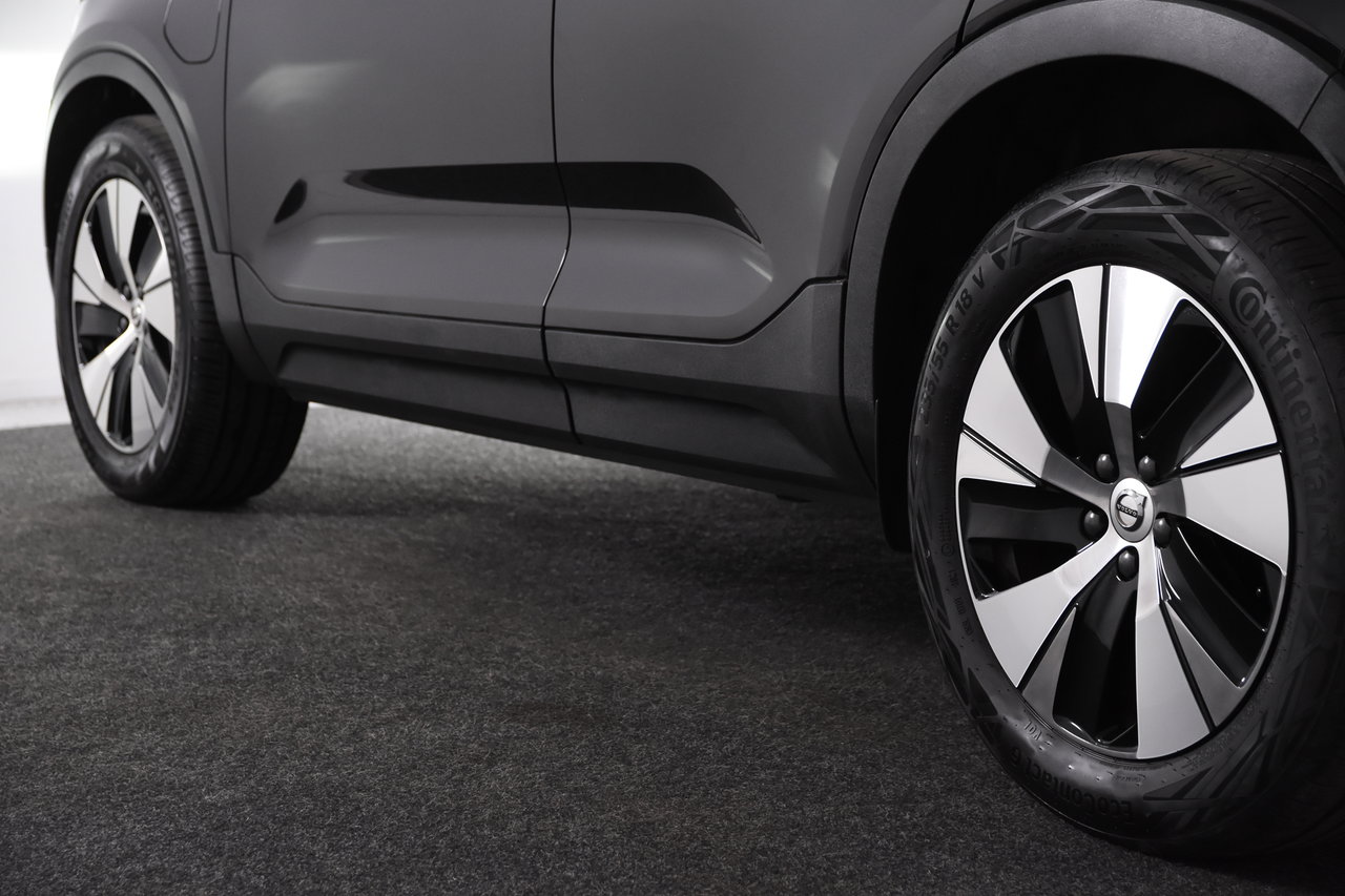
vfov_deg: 18.2
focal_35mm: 75
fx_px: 2802
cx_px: 672
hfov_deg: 27.0
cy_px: 448
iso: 1600
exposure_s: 1/100
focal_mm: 50
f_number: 5
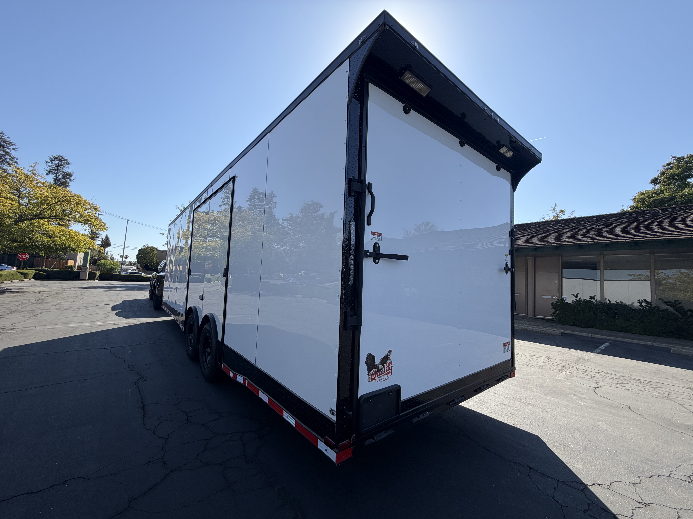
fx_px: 280
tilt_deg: +4.6
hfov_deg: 102.1
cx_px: 346
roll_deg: -3.5
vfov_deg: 85.7
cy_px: 260
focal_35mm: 14
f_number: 2.2
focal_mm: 2.22
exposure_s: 1/770
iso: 25
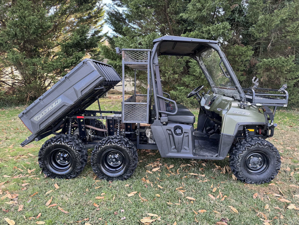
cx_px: 150
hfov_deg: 71.6
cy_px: 112
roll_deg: +0.3
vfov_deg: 56.8
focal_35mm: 24
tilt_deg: -10.9
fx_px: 207
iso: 64
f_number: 1.78
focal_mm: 6.76
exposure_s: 1/121
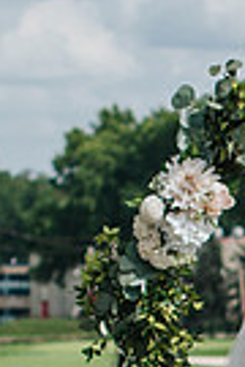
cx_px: 513
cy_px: 417
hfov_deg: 3.3
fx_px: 4154
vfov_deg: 5.0
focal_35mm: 407
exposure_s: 1/1600
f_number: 3.2
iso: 110
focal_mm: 50
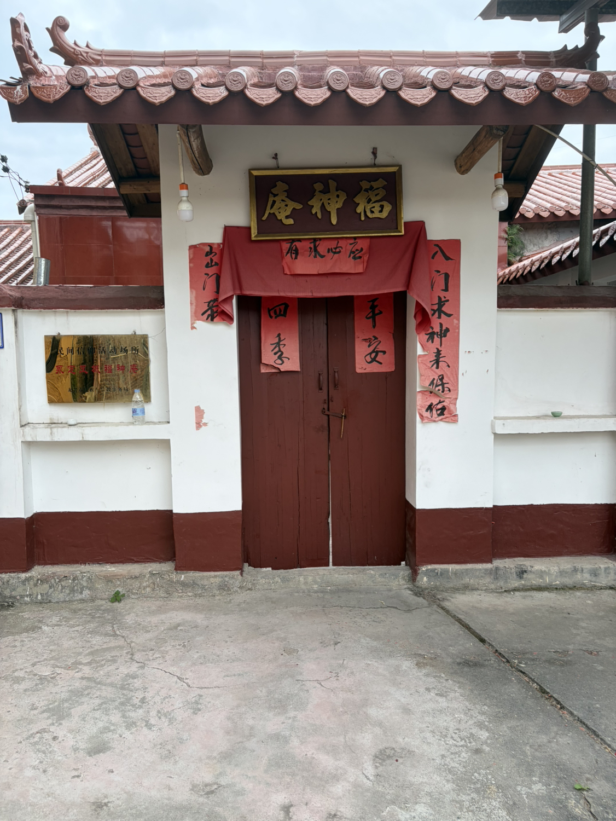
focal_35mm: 26
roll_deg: +0.4
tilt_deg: -5.4
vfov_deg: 67.3
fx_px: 617
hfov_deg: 53.1
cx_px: 308
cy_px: 410
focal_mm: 5.96
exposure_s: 1/122
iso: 32
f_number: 1.6
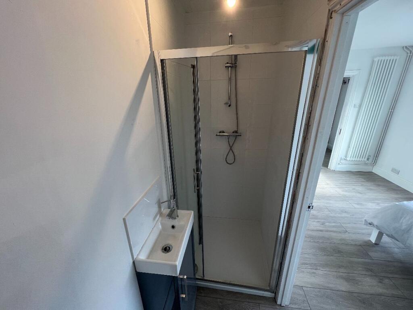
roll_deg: +1.4
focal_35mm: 13
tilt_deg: -20.2
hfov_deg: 106.2
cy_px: 155
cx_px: 206
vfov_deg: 89.9
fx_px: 155
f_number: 1.8
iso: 80
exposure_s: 1/100
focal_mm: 1.57
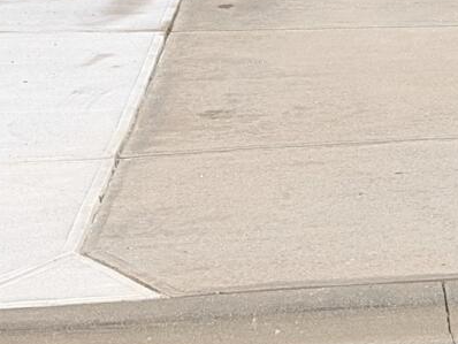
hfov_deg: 10.9
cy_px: -245
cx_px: 244
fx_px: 2396
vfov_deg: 8.0
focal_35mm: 181
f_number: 1.68
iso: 20
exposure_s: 1/1548
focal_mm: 6.9
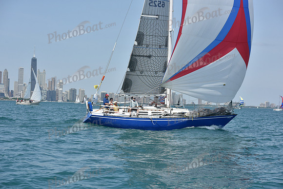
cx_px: 142
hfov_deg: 28.8
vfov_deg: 19.5
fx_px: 550
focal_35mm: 70
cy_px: 94
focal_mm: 70
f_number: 7.1
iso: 250
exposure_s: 1/1600
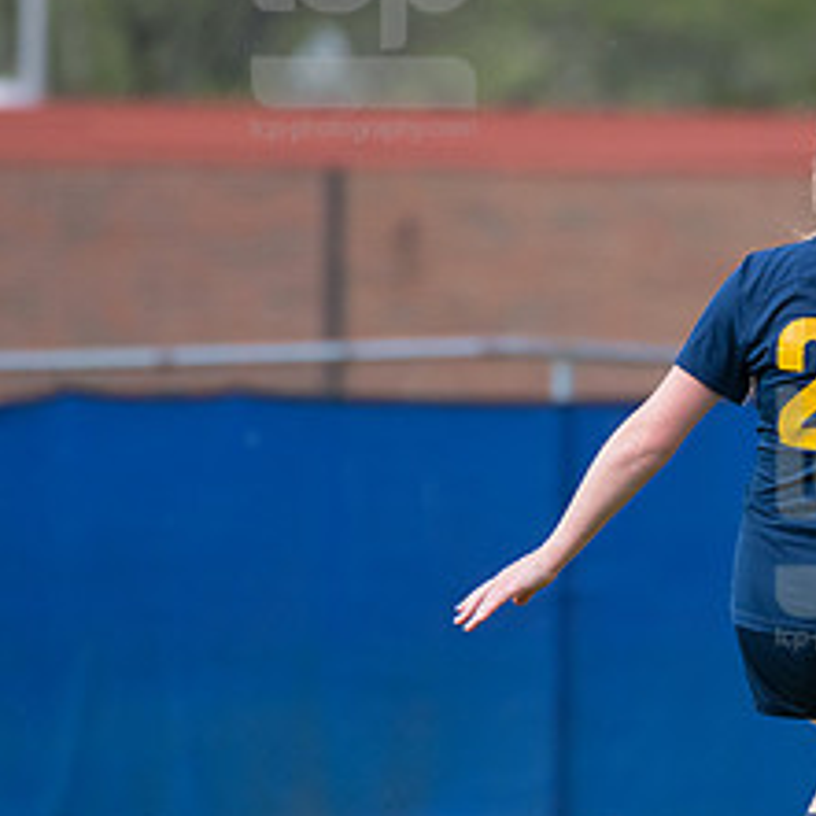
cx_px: 890
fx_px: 20216
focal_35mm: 758
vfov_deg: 2.3
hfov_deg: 2.3
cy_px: 519
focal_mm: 340
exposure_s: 1/2000
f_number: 5.6
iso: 2000
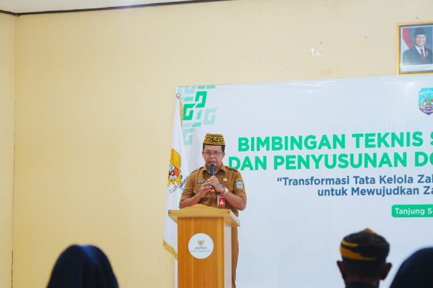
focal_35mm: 108
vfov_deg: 12.7
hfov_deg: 18.9
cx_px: 216
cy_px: 144
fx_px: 1299
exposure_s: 1/160
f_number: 6.3
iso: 16000
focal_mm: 108
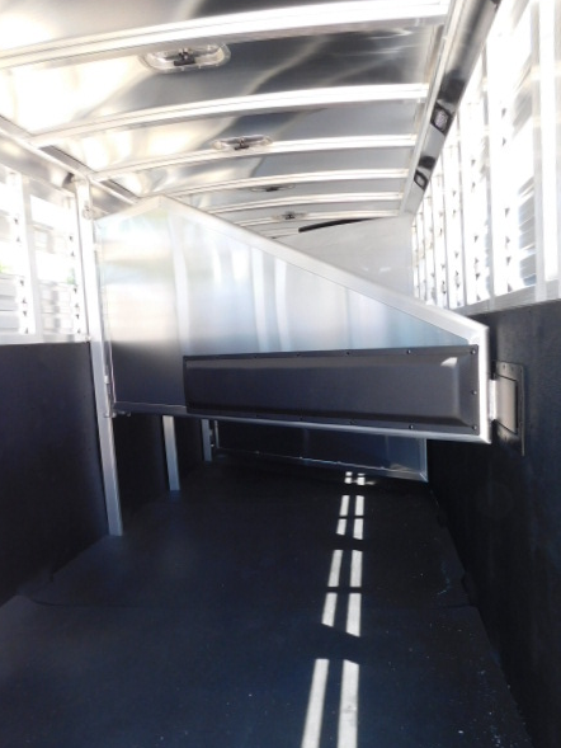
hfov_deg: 54.9
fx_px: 540
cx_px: 297
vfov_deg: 69.4
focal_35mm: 25
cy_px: 387
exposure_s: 1/80
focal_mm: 4
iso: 125
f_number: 3
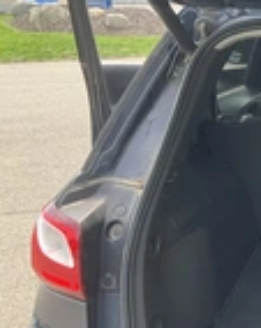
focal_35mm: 80
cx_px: 411
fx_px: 775
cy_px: 129
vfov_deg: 23.9
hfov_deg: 17.0
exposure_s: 1/215
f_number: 1.8
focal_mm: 3
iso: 25
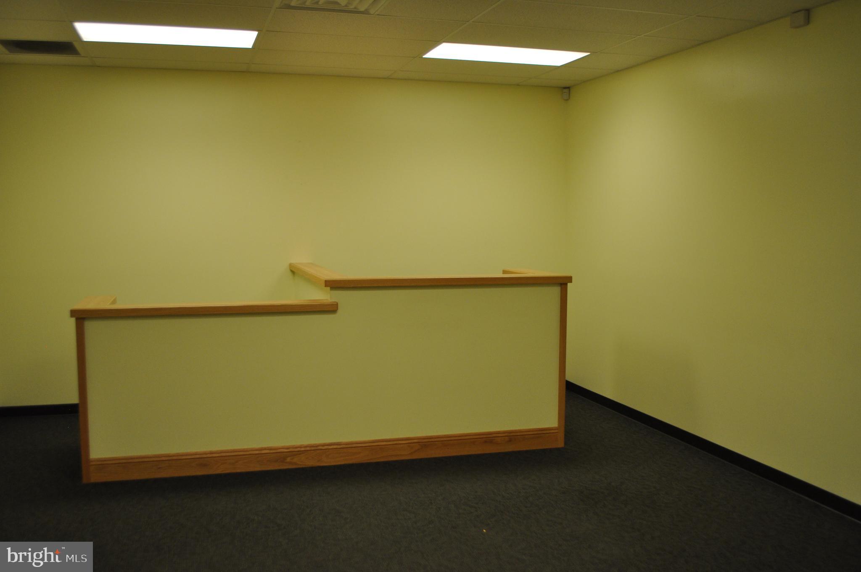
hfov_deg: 57.3
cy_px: 286
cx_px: 430
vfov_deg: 39.9
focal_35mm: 33
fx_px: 788
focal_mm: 22
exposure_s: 1/60
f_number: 4
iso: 640
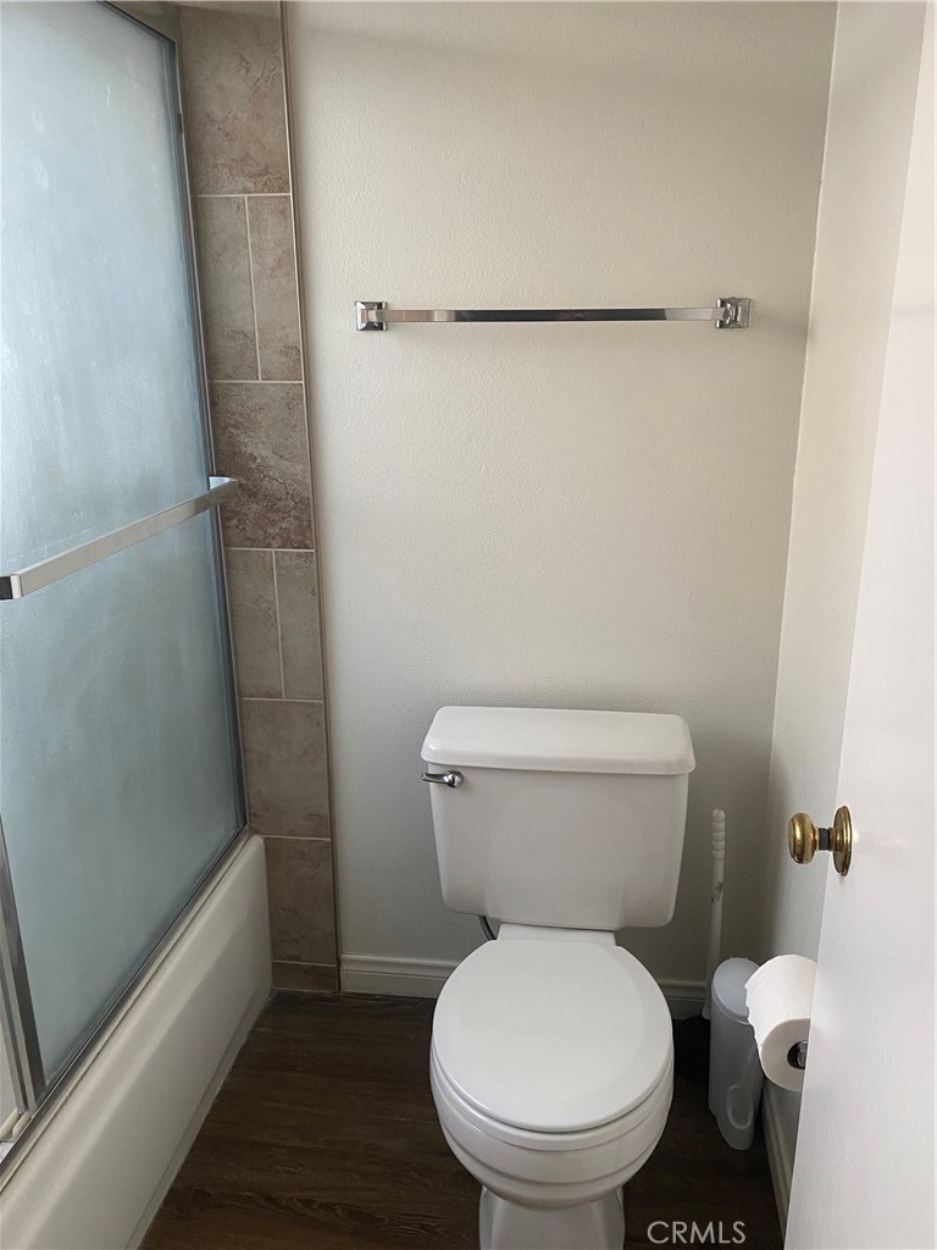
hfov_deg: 53.1
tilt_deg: -17.2
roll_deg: +0.9
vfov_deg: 67.3
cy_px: 625
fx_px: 938
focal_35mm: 26
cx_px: 468
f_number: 1.8
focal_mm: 4.25
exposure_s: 1/97
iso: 125
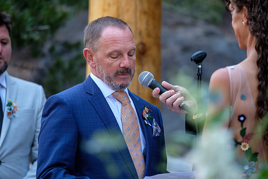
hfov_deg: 10.2
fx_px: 1504
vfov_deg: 6.8
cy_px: 90
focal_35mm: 202
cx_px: 134
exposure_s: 1/200
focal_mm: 134.4
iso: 1000
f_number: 2.8
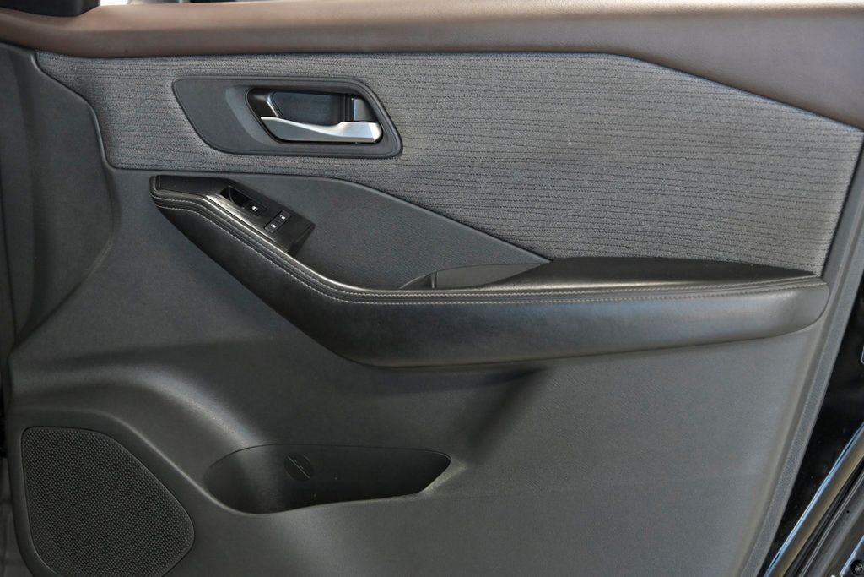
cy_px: 288
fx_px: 1680
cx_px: 432
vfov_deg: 19.5
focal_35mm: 70
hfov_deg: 28.8
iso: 2500
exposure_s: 1/250
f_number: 4.5
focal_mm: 70
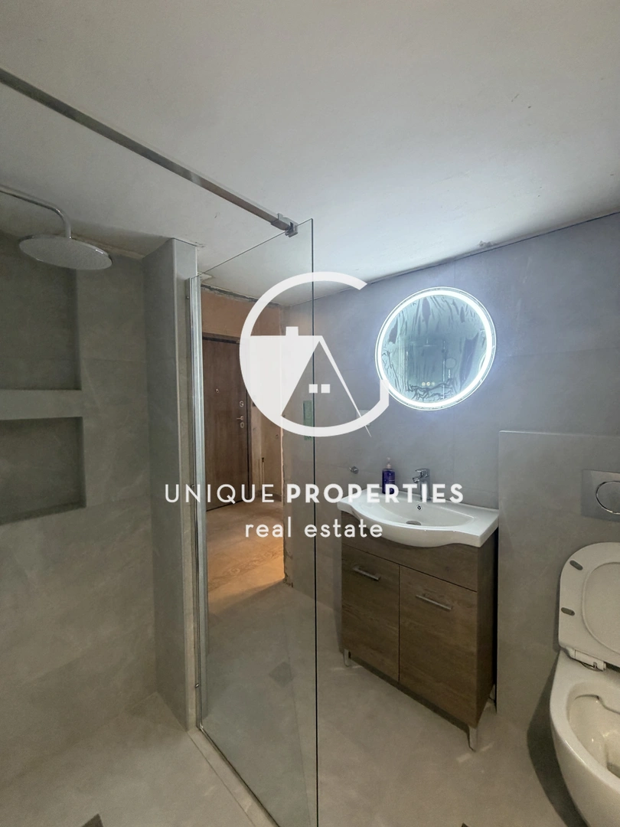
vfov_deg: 102.1
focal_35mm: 14
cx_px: 310
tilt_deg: -1.9
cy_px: 414
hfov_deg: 85.7
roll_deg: +0.1
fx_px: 334
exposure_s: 1/50
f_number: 2.2
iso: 200
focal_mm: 2.22
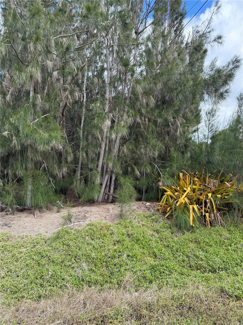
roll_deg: -0.4
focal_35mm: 24
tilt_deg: -0.8
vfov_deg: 71.6
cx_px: 122
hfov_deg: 56.8
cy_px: 162
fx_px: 225
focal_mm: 6.76
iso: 100
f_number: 1.78
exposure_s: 1/1192
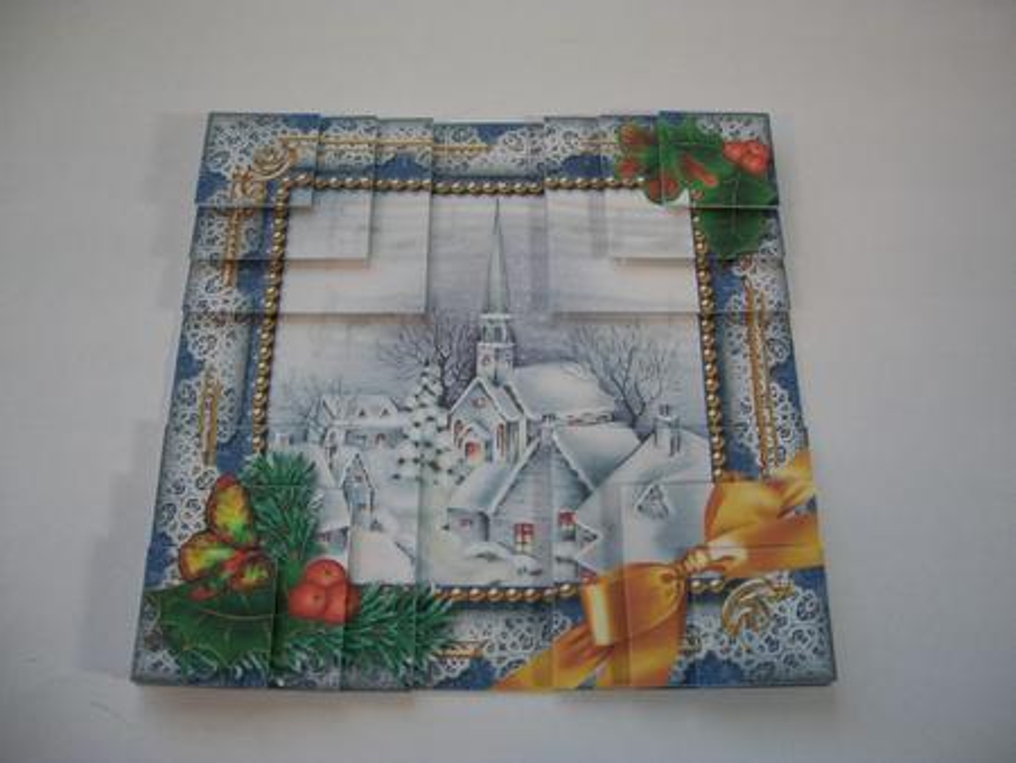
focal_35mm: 35
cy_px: 382
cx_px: 508
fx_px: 1028
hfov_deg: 52.6
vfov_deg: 40.7
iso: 158
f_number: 3.1
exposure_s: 1/60
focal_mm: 6.3
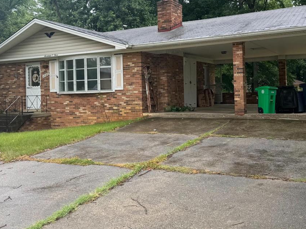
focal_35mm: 41
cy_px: 87
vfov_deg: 35.0
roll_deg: +1.4
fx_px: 362
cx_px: 138
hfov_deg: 45.7
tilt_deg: +4.4
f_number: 1.78
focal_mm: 6.76
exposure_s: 1/338
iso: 80
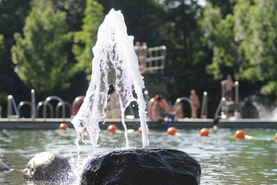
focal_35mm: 202
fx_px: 1558
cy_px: 92
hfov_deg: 10.2
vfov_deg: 6.8
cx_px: 138
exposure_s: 1/4000
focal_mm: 135
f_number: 3.5
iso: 640
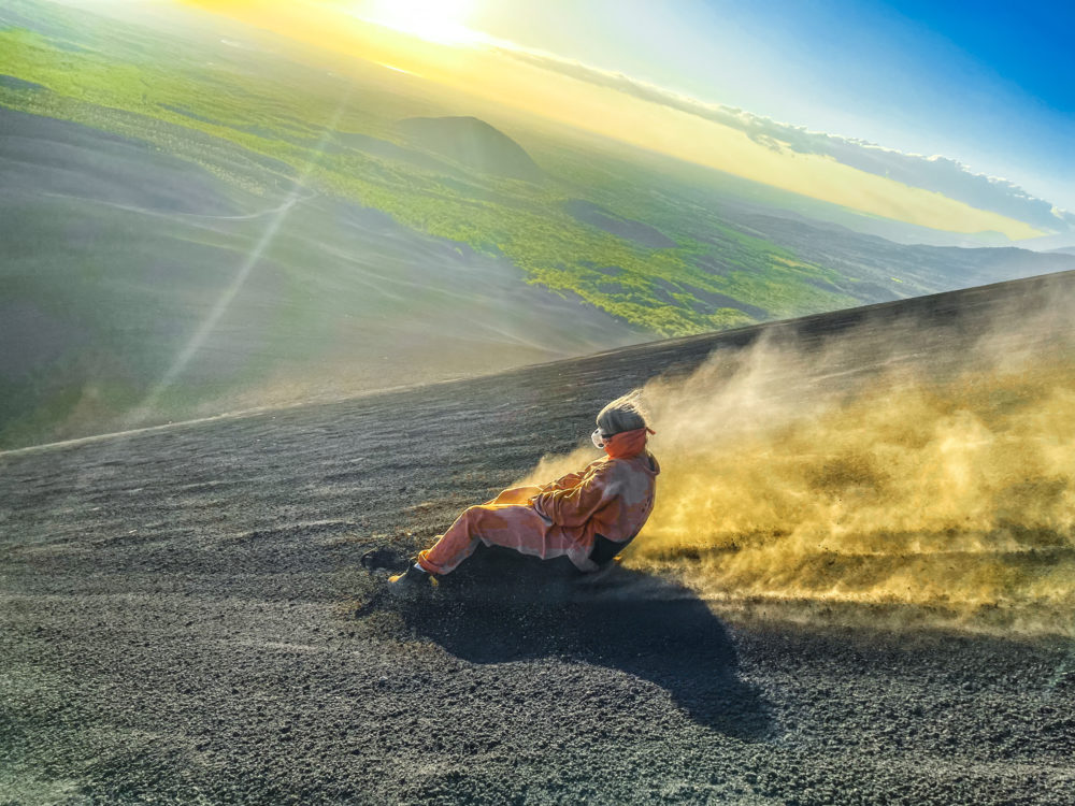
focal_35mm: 25
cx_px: 538
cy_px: 403
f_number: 1.6
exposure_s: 1/2165
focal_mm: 5.1
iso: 32
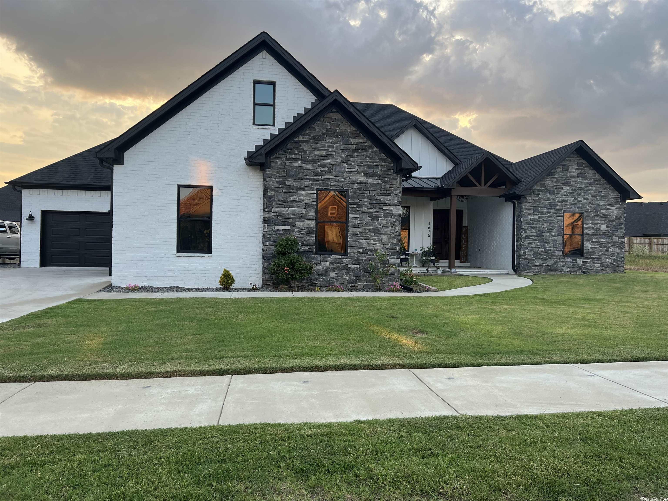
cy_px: 250
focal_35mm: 26
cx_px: 334
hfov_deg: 67.3
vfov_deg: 53.1
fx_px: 502
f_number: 1.5
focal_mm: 5.7
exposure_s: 1/219
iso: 40
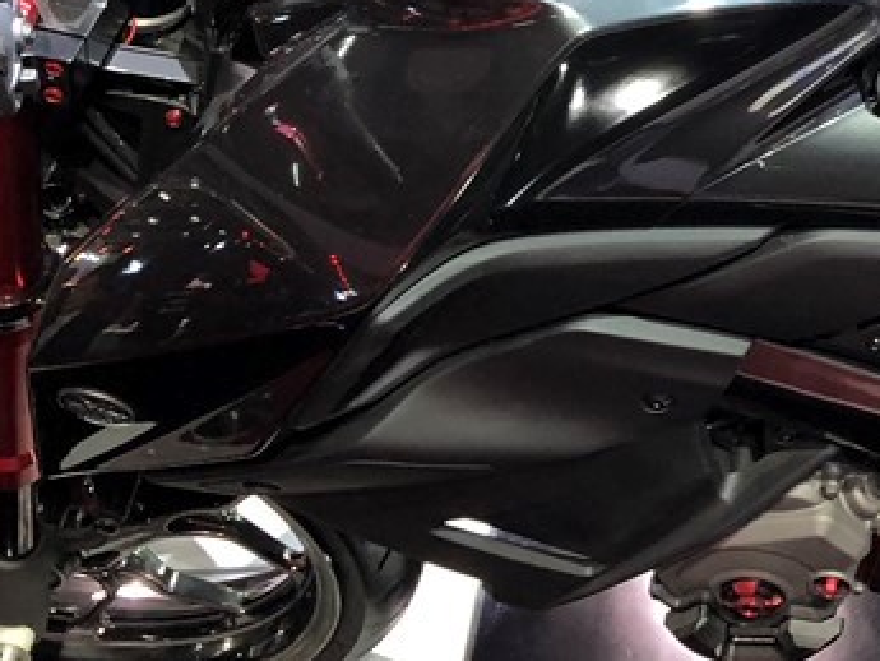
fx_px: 2111
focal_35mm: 83
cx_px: 898
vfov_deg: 17.3
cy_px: -31
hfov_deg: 22.6
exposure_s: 1/21
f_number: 1.8
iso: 40
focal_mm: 4
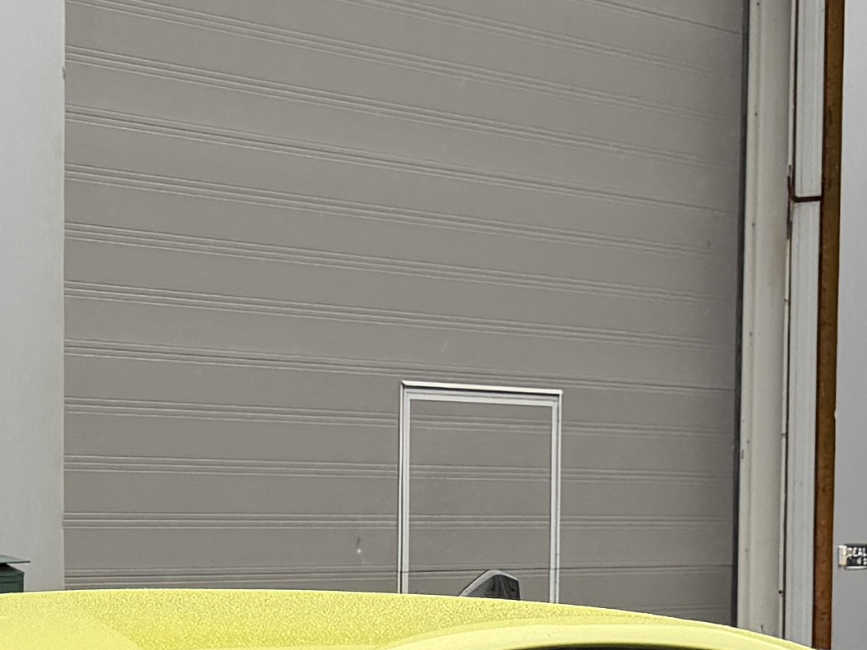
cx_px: -250
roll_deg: +0.9
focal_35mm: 130
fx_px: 3256
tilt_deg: -3.2
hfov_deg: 14.5
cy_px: 762
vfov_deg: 11.2
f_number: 1.78
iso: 80
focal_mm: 6.76
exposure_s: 1/584
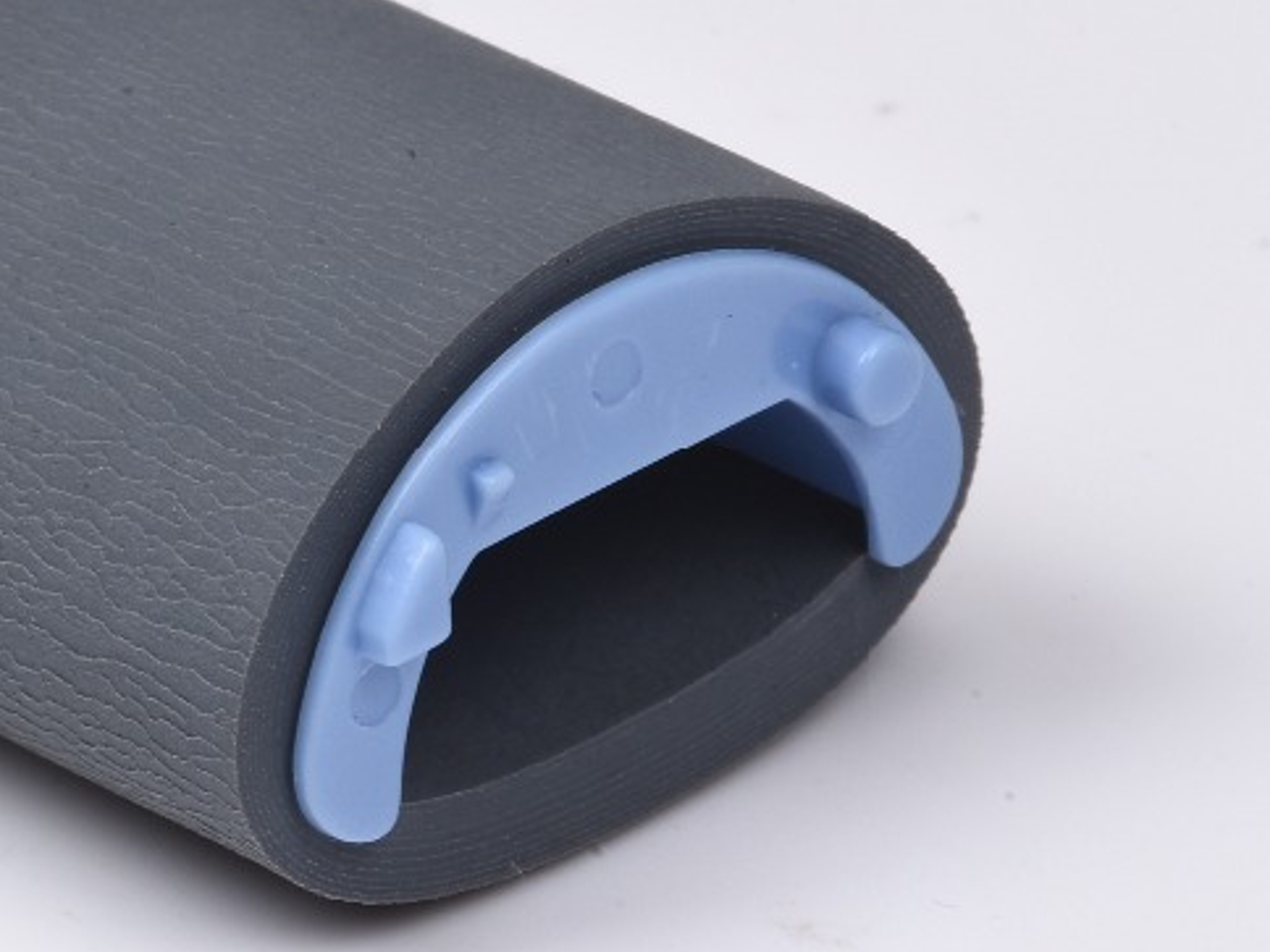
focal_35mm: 313
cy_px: 427
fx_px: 11483
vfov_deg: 4.7
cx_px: 386
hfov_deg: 6.3
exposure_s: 1/50
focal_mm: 105
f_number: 29
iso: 250
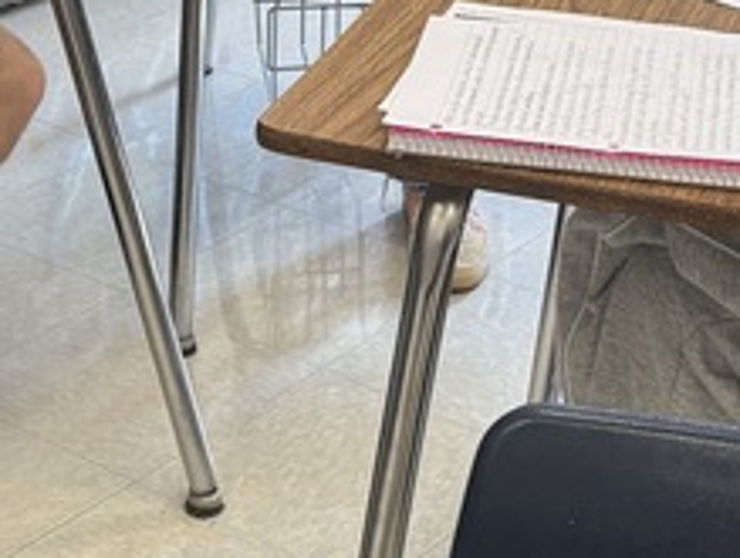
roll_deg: +0.7
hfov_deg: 17.5
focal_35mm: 112
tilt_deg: -20.1
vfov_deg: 13.0
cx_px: 270
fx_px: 2398
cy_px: -44
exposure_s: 1/191
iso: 160
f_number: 1.78
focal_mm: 6.76
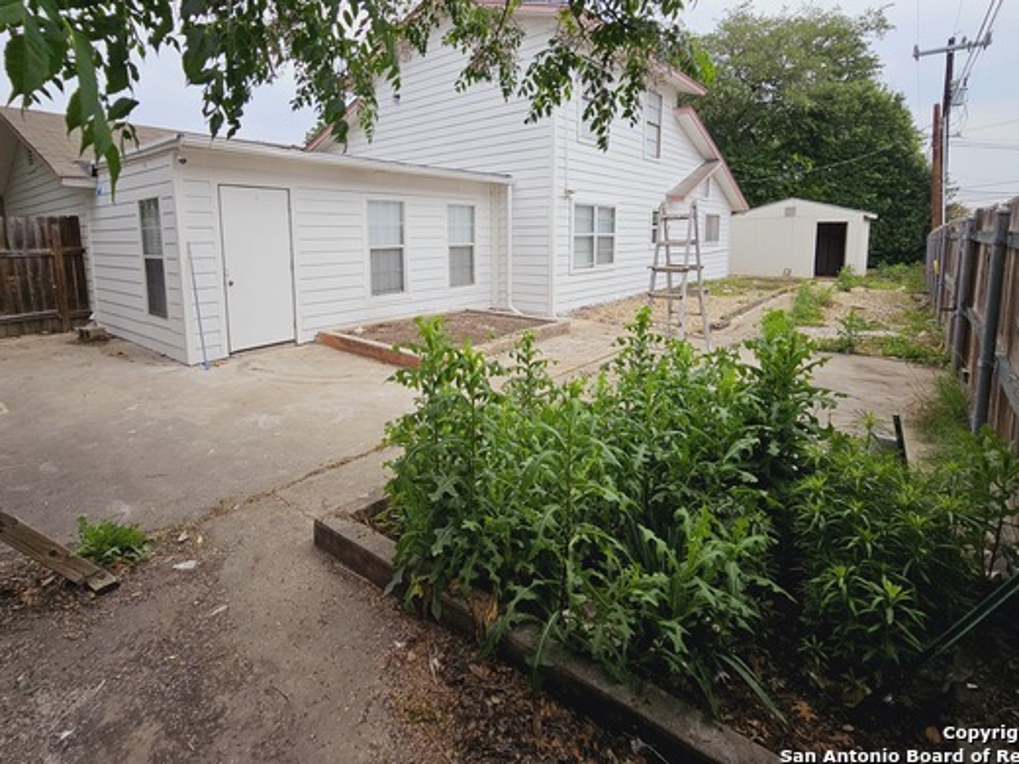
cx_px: 472
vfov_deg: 77.0
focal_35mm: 16
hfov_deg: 94.3
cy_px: 298
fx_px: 471
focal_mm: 2.2
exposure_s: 1/1453
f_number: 2.2
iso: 50
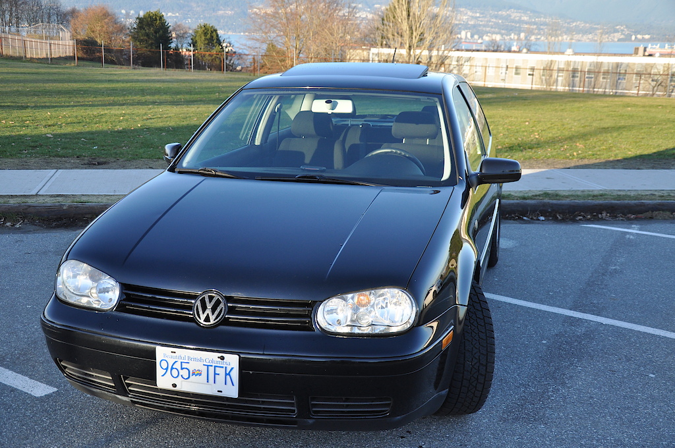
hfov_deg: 46.5
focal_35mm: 42
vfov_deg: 31.8
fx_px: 786
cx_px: 338
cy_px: 224
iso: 500
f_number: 4
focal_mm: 28
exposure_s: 1/640
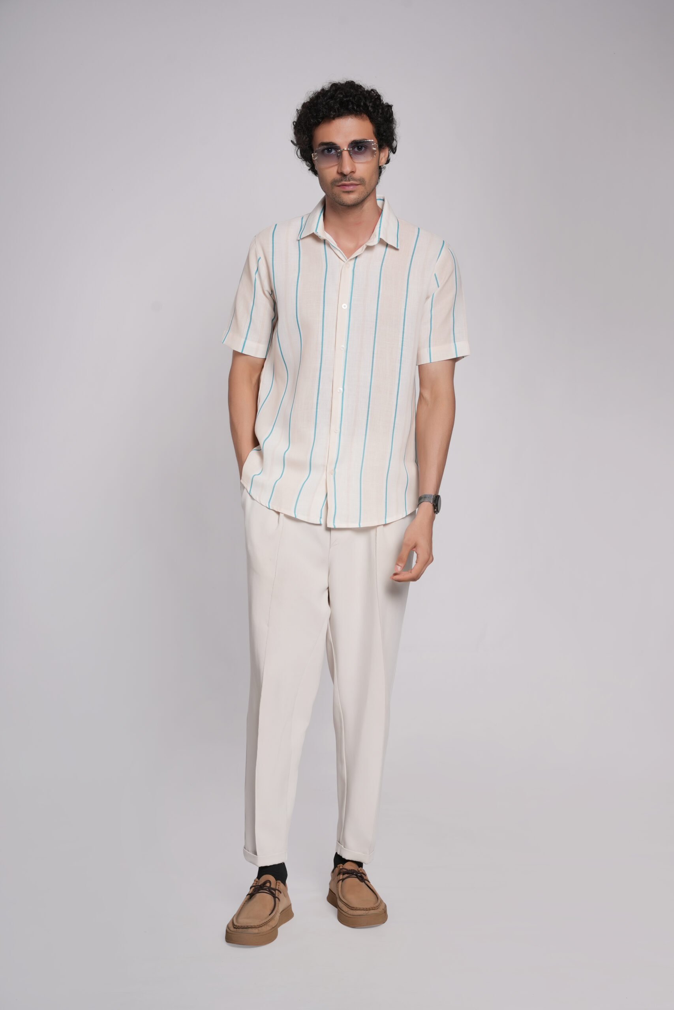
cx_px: 337
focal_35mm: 58
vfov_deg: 34.8
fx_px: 1614
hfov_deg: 23.6
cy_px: 505
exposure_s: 1/160
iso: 200
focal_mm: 57.5
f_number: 9
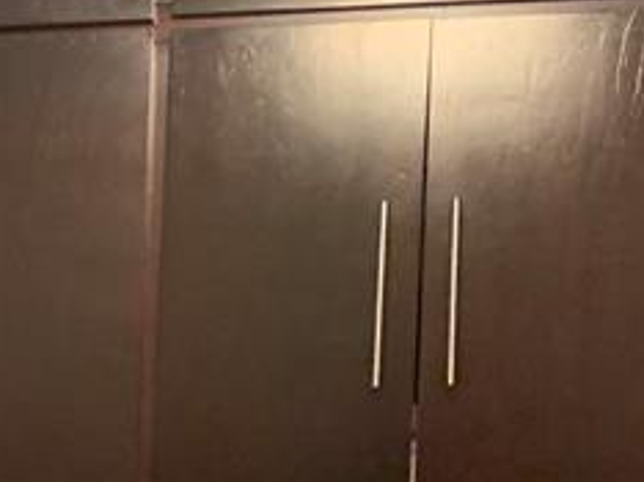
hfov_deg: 15.5
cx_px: -410
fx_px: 2119
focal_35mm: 114
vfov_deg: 12.7
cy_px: 578
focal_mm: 4.25
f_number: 1.8
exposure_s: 1/40
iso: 400
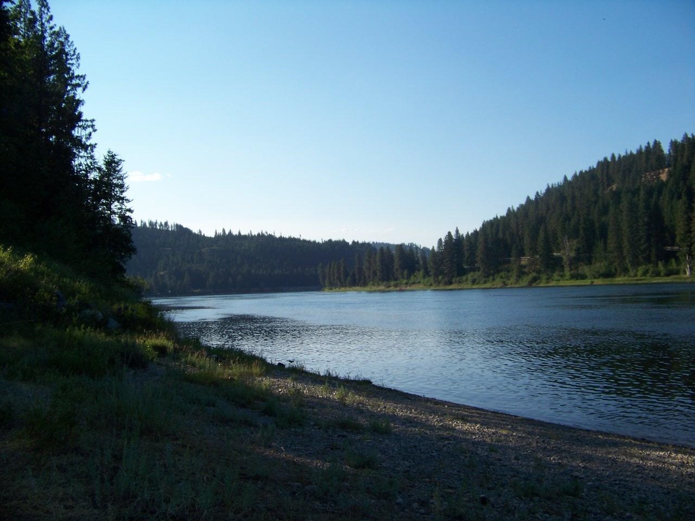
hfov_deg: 51.4
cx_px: 348
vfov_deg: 39.7
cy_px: 260
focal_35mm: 36
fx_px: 723
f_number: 2.8
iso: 64
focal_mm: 5.85
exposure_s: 1/1000
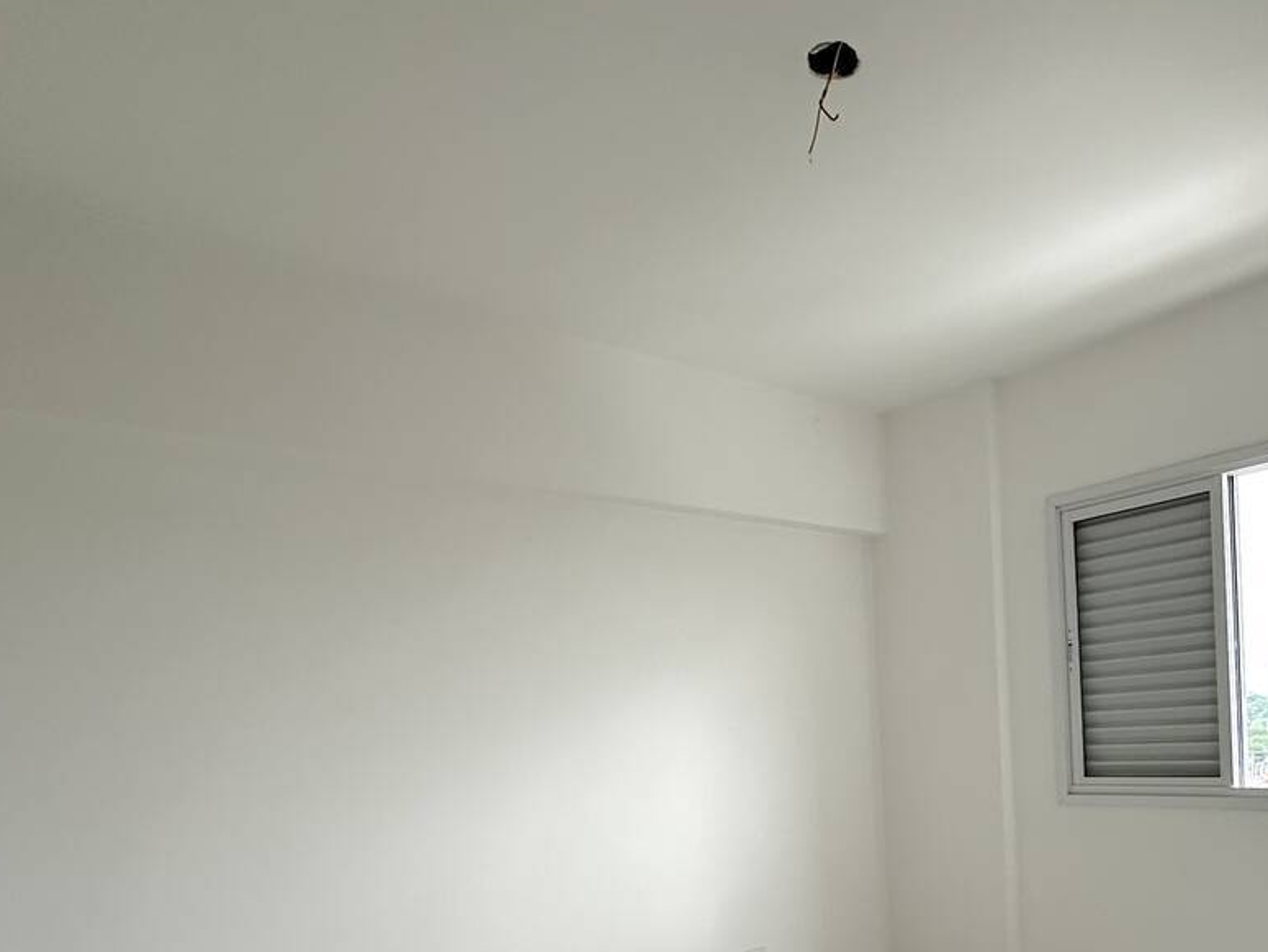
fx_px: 953
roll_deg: +2.5
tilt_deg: -2.2
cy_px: 766
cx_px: 767
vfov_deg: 49.9
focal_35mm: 26
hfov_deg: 66.6
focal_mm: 2.22
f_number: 2.2
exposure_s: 1/99
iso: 100
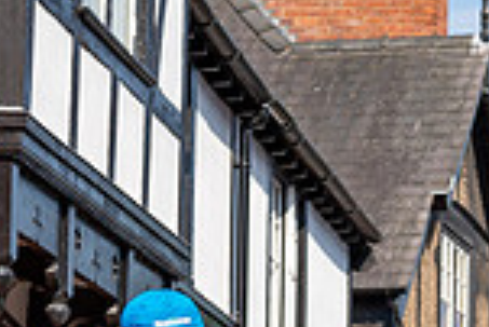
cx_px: 785
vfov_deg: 6.2
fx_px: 2964
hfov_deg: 9.1
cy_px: 490
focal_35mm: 218
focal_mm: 41
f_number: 3.2
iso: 100
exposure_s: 1/1250
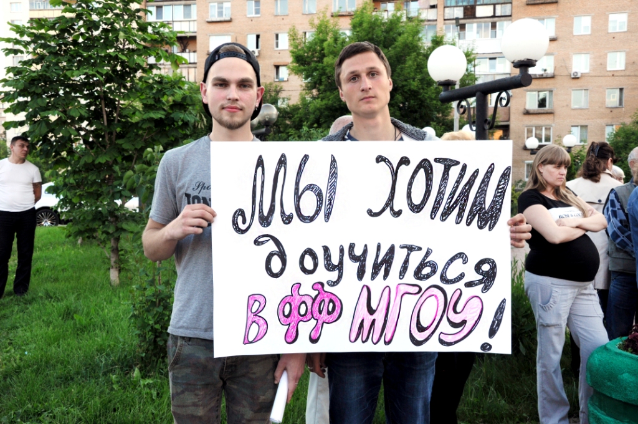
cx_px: 319
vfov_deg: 34.1
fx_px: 690
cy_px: 212
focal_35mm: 39
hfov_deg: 49.6
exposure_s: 1/160
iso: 320
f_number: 8
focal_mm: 26
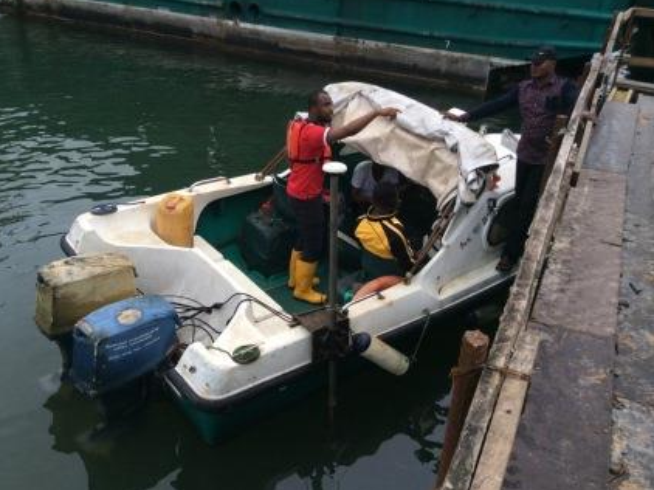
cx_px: 308
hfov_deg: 52.6
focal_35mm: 35
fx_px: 661
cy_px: 238
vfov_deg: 40.7
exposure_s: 1/389
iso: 32
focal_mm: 3.3
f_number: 2.4
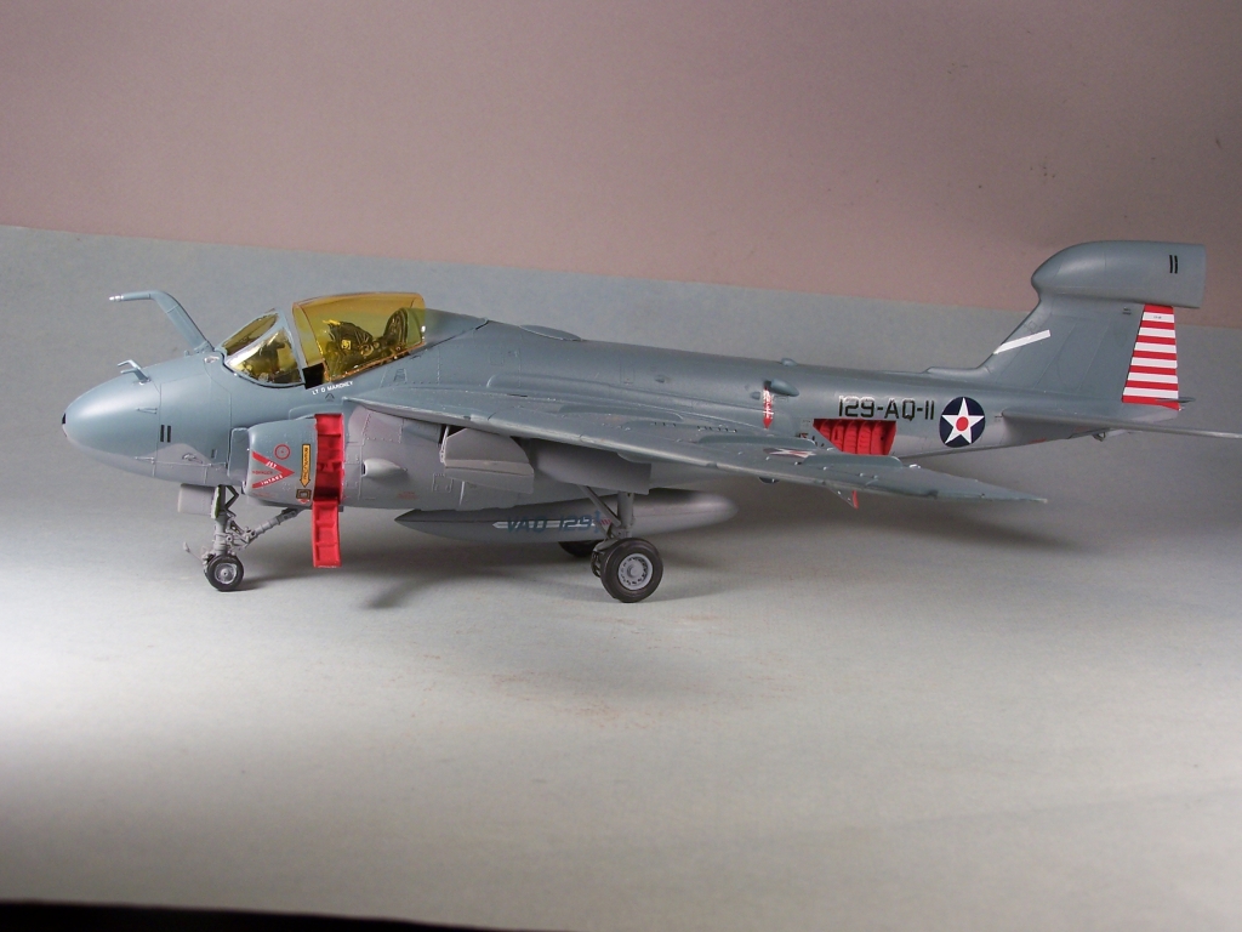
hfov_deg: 34.3
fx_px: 2009
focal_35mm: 56
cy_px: 466
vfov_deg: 26.1
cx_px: 621
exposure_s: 1/40
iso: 100
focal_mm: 9.3
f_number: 3.1
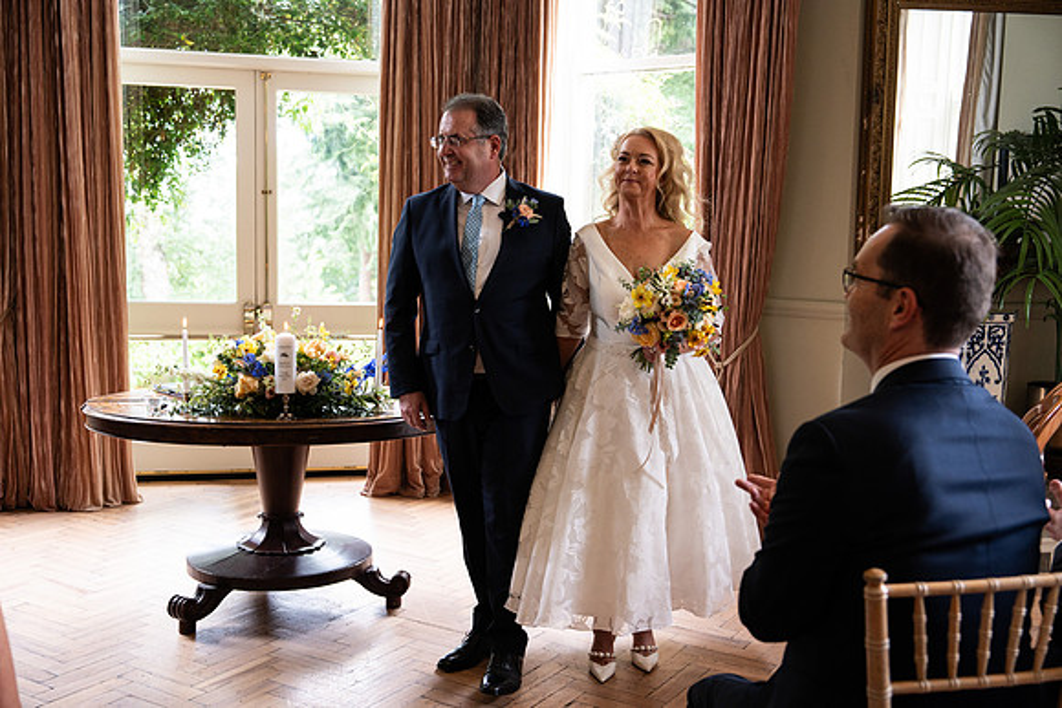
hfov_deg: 48.4
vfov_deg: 33.4
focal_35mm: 40
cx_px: 531
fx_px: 1180
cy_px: 354
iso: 1000
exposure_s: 1/200
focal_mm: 40
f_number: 3.5
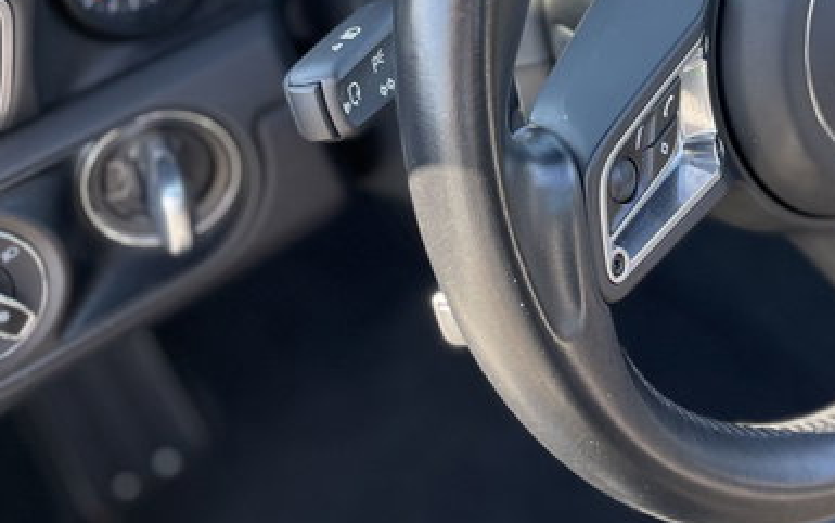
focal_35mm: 55
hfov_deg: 35.2
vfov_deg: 22.3
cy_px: -46
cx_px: 711
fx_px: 1252
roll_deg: +2.3
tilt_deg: -28.7
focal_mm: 4.2
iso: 50
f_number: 1.6
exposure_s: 1/121
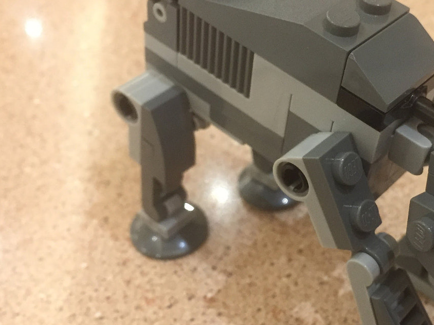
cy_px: 179
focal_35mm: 55
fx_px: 690
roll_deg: -4.1
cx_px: 332
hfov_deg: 34.1
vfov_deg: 26.5
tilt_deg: -43.1
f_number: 2.2
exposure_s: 1/17
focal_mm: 4.15
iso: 250
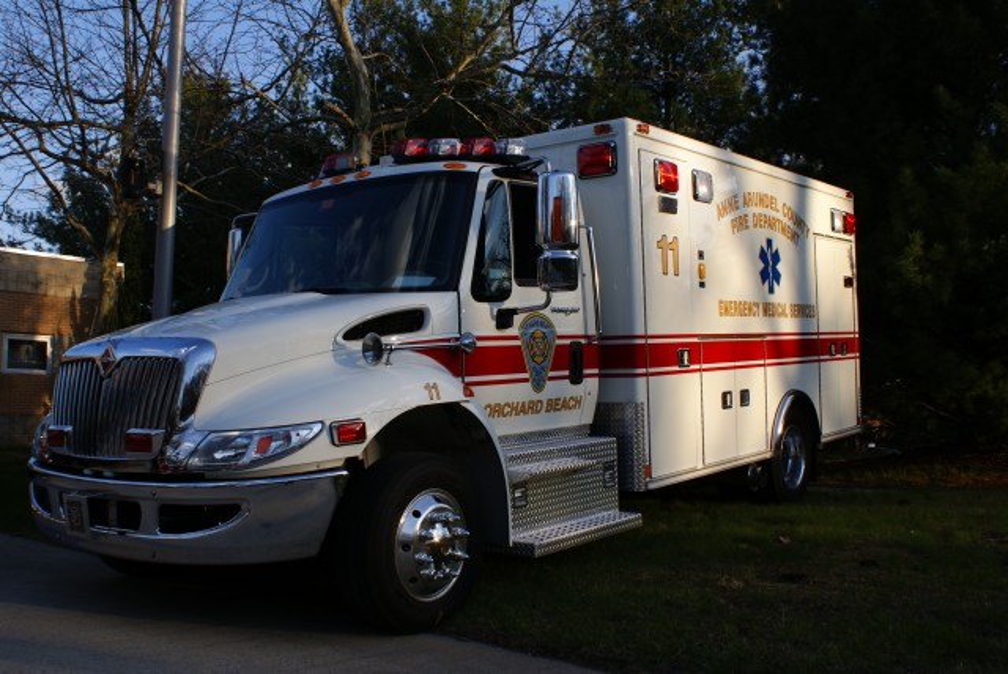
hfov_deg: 57.2
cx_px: 504
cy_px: 337
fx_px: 925
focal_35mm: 33
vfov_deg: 40.0
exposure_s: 1/80
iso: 100
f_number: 9
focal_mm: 22
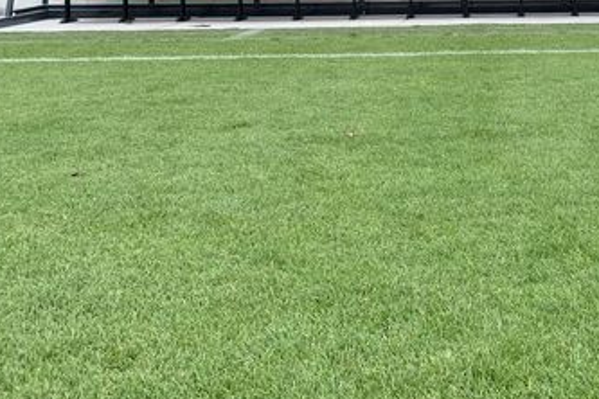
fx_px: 1081
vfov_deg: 19.5
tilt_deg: +0.7
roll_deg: -0.1
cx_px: 610
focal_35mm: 65
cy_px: -99
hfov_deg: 28.8
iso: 25
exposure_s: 1/446
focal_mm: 4.25
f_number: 1.8
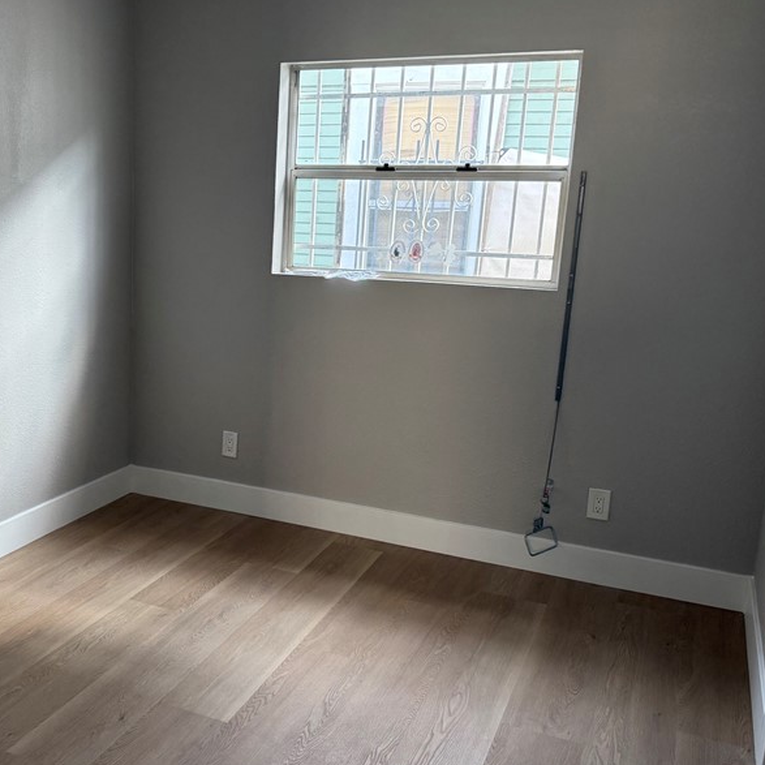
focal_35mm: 37
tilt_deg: -10.0
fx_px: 925
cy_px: 404
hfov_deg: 44.1
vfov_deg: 44.9
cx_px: 241
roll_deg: -0.2
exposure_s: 1/97
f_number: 1.78
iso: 200
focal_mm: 6.76
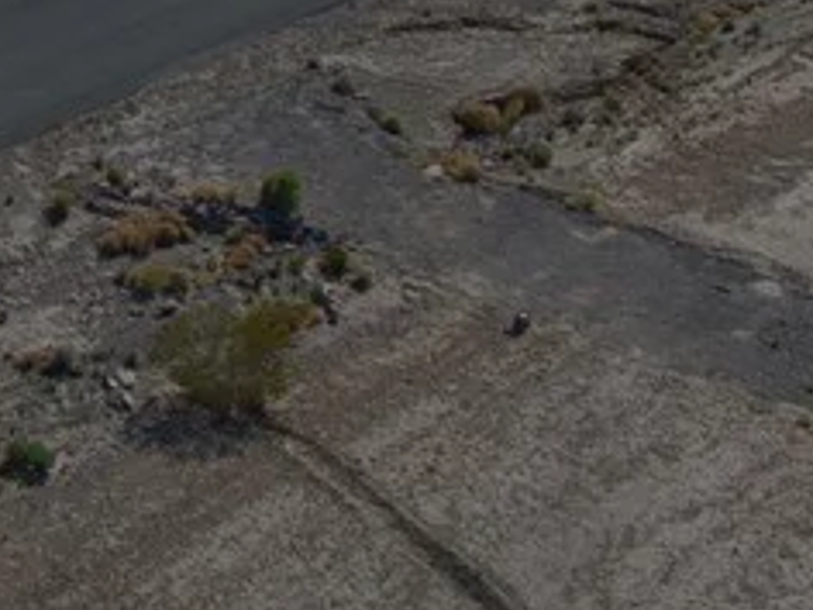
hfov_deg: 17.4
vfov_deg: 13.6
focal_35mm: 104
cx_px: -317
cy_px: -234
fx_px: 2443
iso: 100
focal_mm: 12.29
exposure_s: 1/640
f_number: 2.8
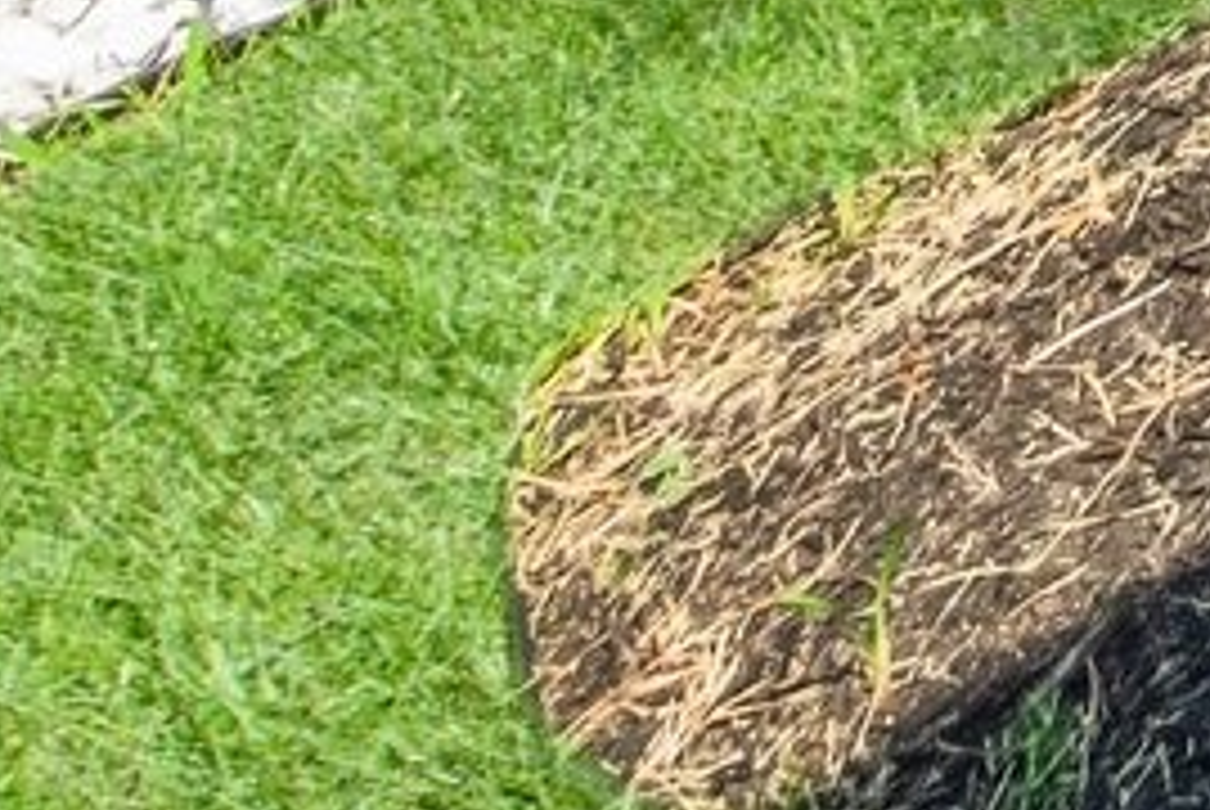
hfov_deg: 11.2
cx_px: 3617
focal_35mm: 114
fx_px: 3836
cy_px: -2234
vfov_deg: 8.2
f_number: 10
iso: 800
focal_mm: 10
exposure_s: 1/200
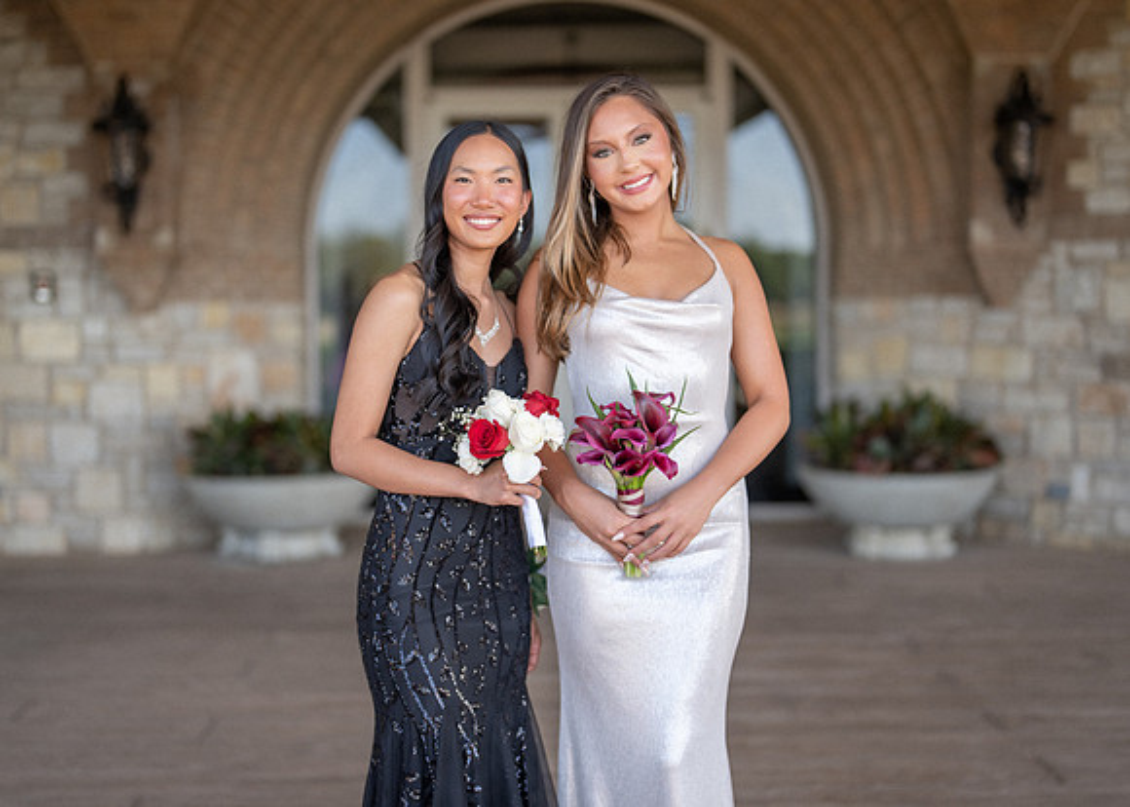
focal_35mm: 54
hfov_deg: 36.1
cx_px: 552
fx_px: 1732
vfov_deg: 26.2
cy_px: 411
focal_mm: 50
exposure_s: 1/1000
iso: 160
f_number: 1.2
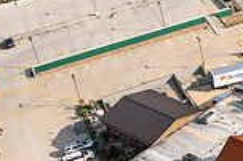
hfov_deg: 16.0
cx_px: 444
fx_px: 721
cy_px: -28
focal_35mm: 107
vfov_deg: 12.5
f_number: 8
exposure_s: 1/160
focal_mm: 28
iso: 100
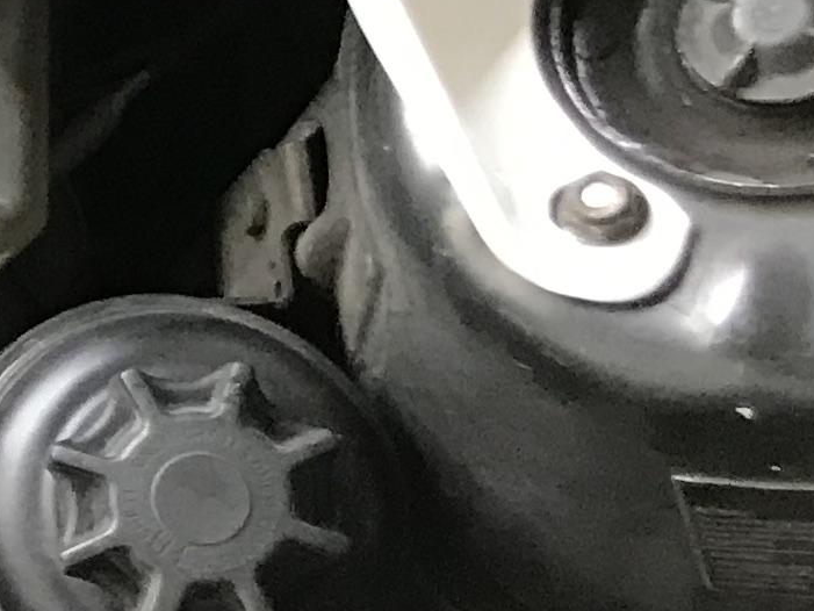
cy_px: 91
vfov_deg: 9.2
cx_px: -1400
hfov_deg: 10.0
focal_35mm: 161
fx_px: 3787
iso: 40
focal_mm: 3.99
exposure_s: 1/17
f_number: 1.8
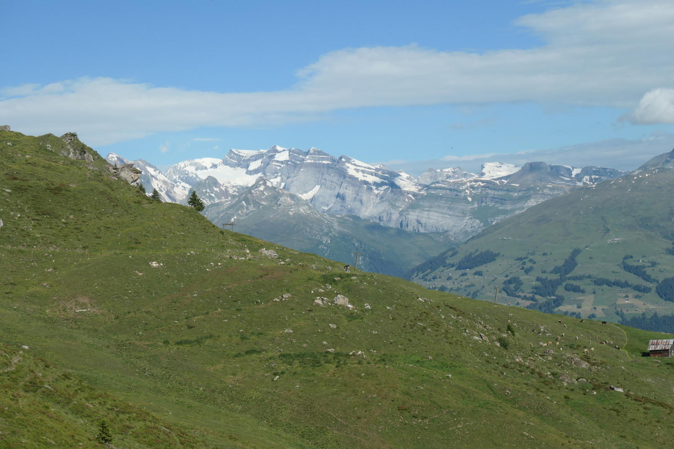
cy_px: 224
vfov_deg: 18.9
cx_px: 337
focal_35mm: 72
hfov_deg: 28.1
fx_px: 1348
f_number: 7.1
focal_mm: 26.3
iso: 200
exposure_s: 1/800
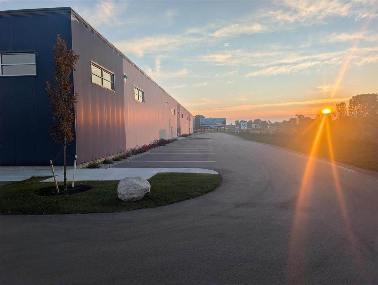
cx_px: 189
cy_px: 142
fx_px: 262
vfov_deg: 56.9
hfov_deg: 71.5
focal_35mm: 24
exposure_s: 1/7576
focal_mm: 6.9
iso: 22
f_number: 1.68
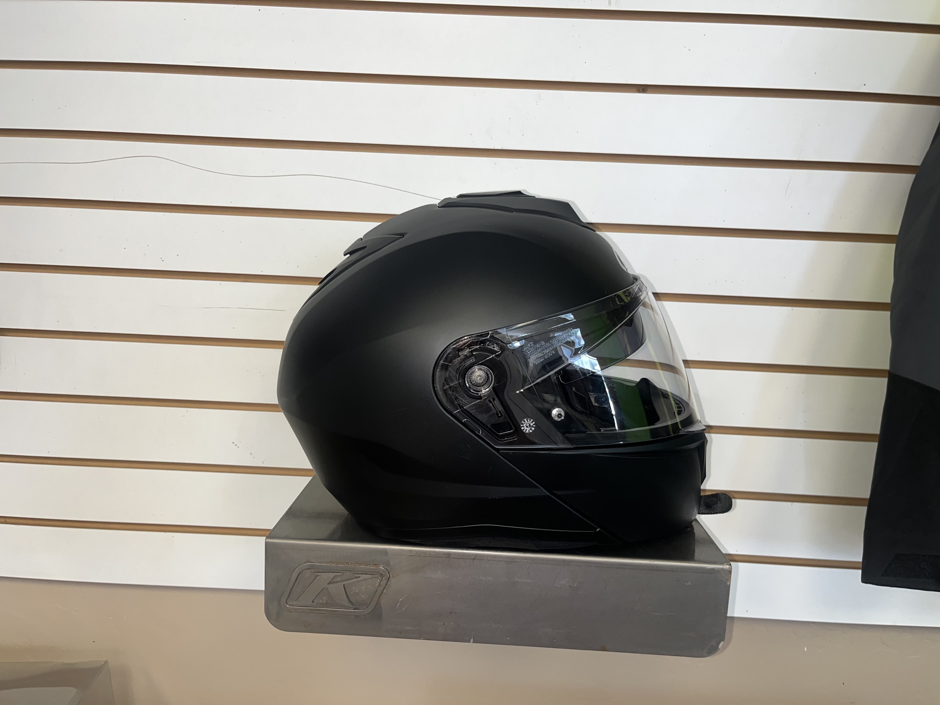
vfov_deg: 53.1
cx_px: 470
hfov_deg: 67.3
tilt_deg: -8.2
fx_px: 706
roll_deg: -2.2
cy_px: 352
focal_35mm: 26
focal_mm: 5.1
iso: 64
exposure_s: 1/51
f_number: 1.6
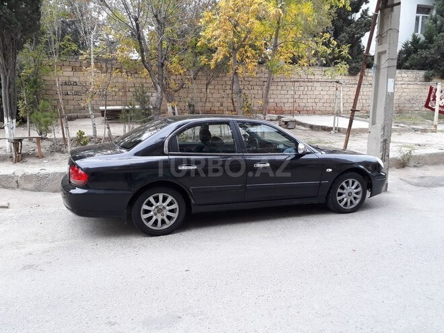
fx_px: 346
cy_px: 166
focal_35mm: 27
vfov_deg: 51.4
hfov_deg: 65.3
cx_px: 222
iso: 64
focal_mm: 3.6
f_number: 1.9
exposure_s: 1/100
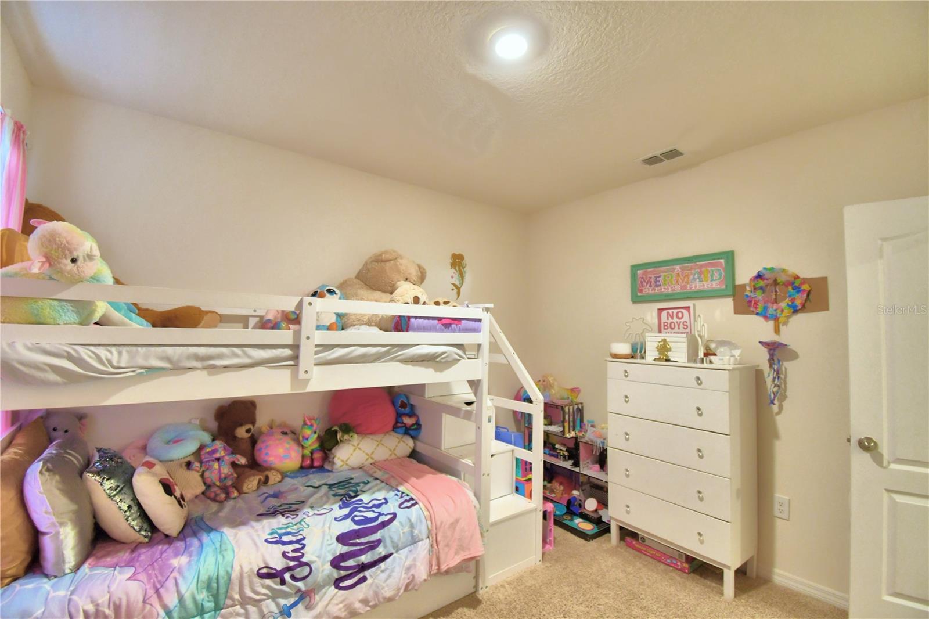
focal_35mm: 15
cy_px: 310
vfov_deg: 77.3
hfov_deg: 100.4
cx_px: 464
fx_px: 387
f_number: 4.5
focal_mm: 10
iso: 640
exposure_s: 1/30
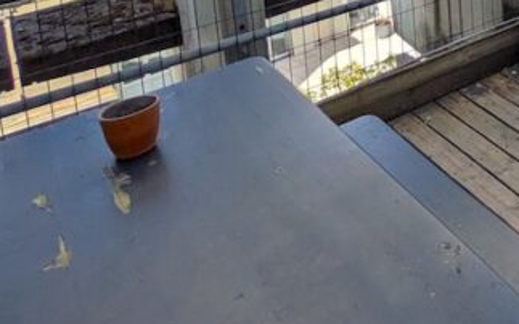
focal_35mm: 47
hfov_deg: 30.0
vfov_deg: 21.7
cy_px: -192
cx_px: 731
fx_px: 665
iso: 50
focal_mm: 1.83
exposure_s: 1/1658
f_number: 2.2
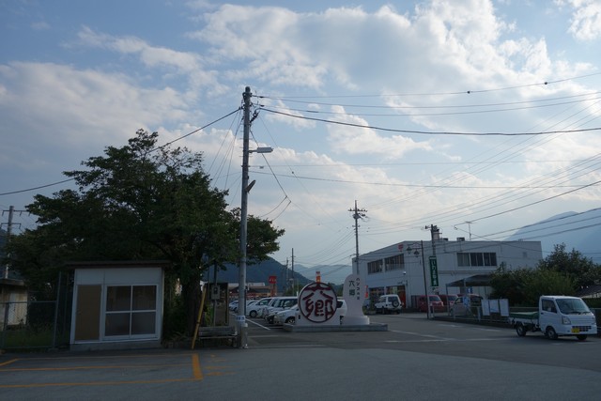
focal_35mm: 28
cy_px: 200
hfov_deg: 65.5
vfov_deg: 46.4
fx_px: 468
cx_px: 300
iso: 125
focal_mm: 10.4
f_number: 5.6
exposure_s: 1/640
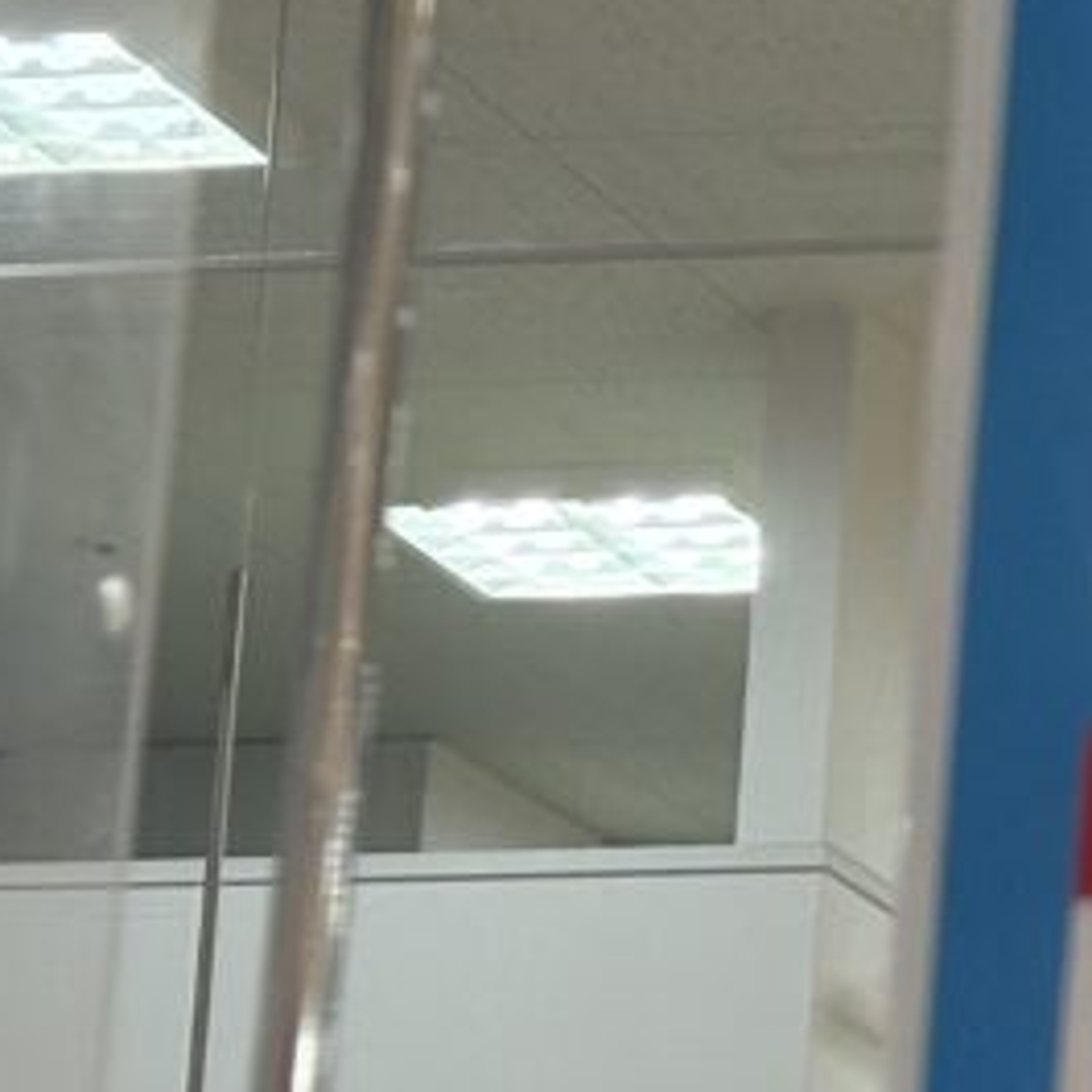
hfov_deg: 7.5
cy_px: 301
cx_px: 2283
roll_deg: -0.1
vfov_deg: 7.9
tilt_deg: +17.3
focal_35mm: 222
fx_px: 7923
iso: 80
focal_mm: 5.96
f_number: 1.6
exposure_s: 1/200
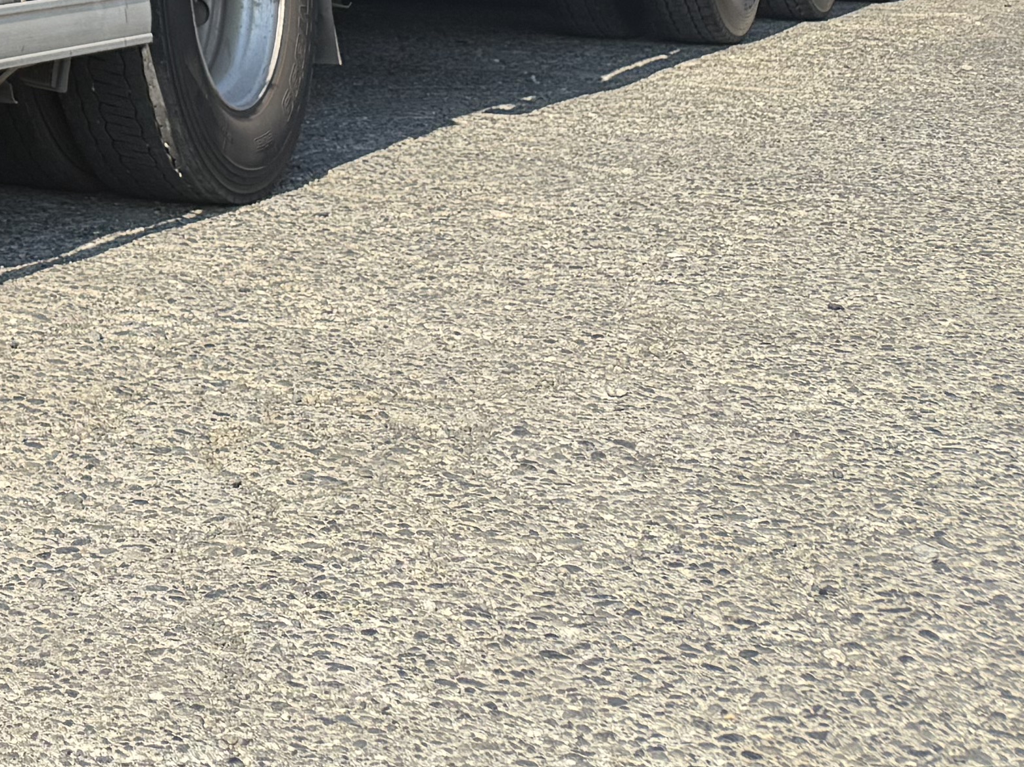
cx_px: -680
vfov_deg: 14.6
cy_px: -639
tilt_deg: +8.5
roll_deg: -0.2
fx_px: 2603
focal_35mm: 88
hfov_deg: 18.6
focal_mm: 6.76
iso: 80
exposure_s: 1/1855
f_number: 1.78
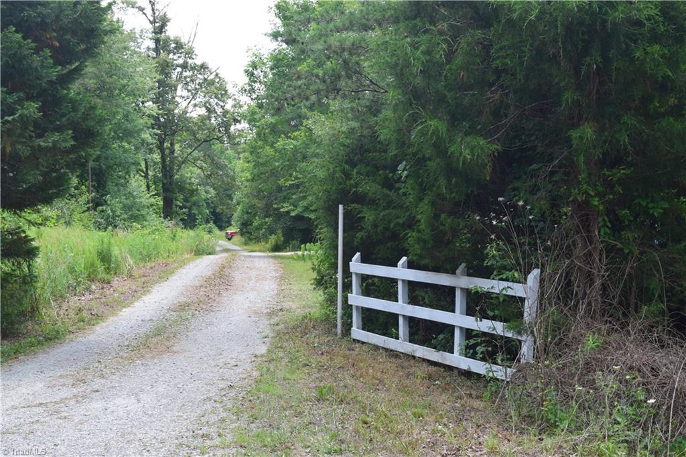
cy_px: 228
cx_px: 343
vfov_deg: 25.7
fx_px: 1000
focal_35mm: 52
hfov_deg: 37.9
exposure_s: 1/160
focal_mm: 35
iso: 400
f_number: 10
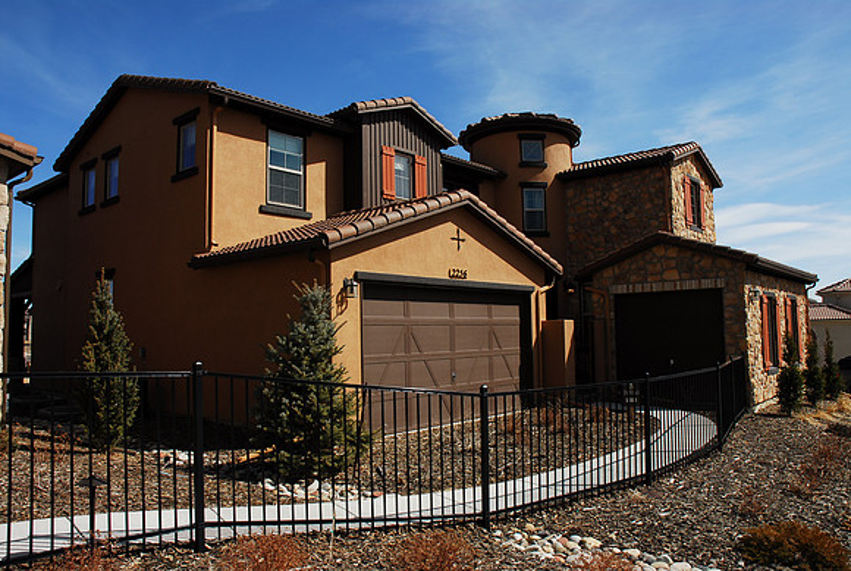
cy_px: 286
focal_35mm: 27
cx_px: 426
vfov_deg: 48.1
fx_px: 639
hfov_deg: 67.3
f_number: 8
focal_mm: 18
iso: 100
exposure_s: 1/250
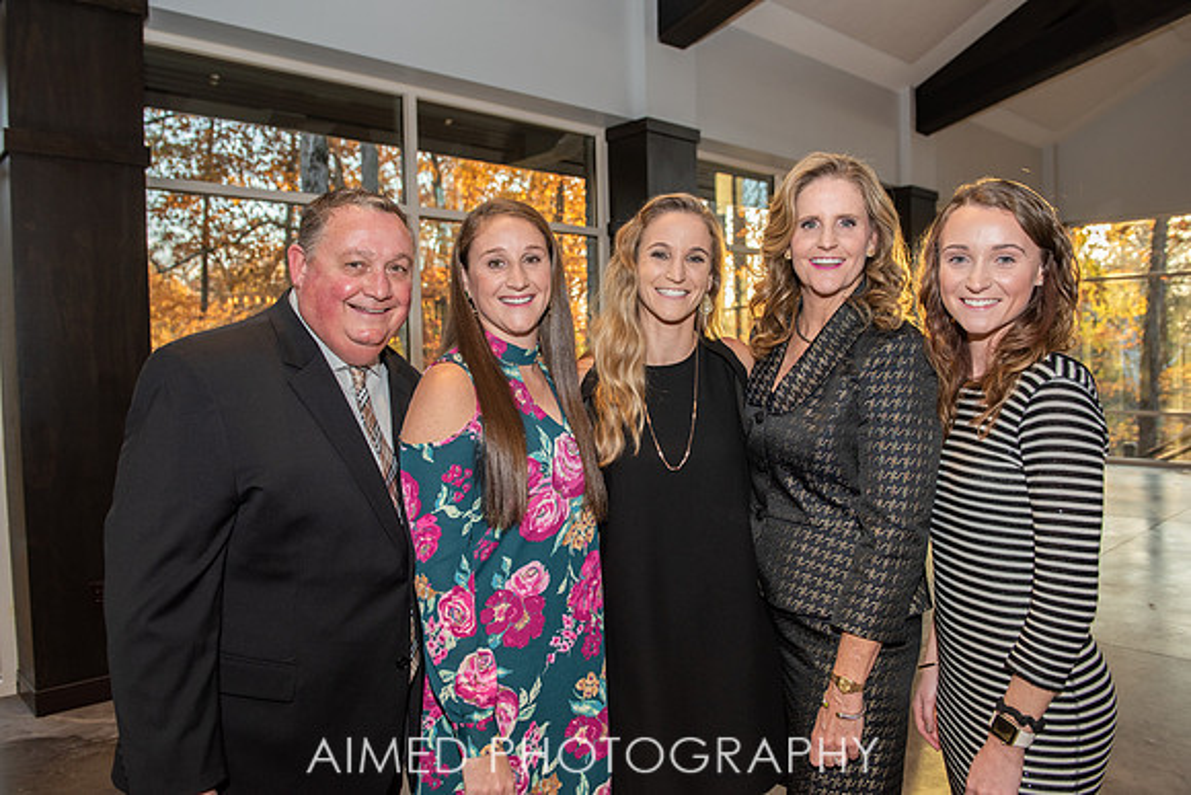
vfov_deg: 48.5
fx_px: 882
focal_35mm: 27
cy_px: 398
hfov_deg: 68.1
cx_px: 596
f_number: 4
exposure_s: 1/250
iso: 640
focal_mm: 26
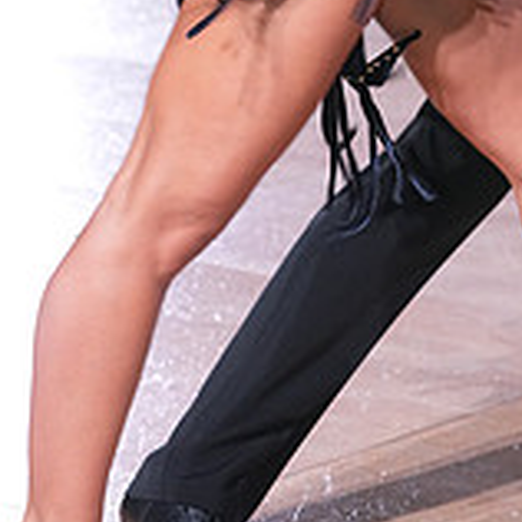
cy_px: -337
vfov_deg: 7.1
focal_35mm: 240
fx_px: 4095
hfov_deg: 7.3
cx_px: 428
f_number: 4.5
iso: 2500
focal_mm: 77
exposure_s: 1/200
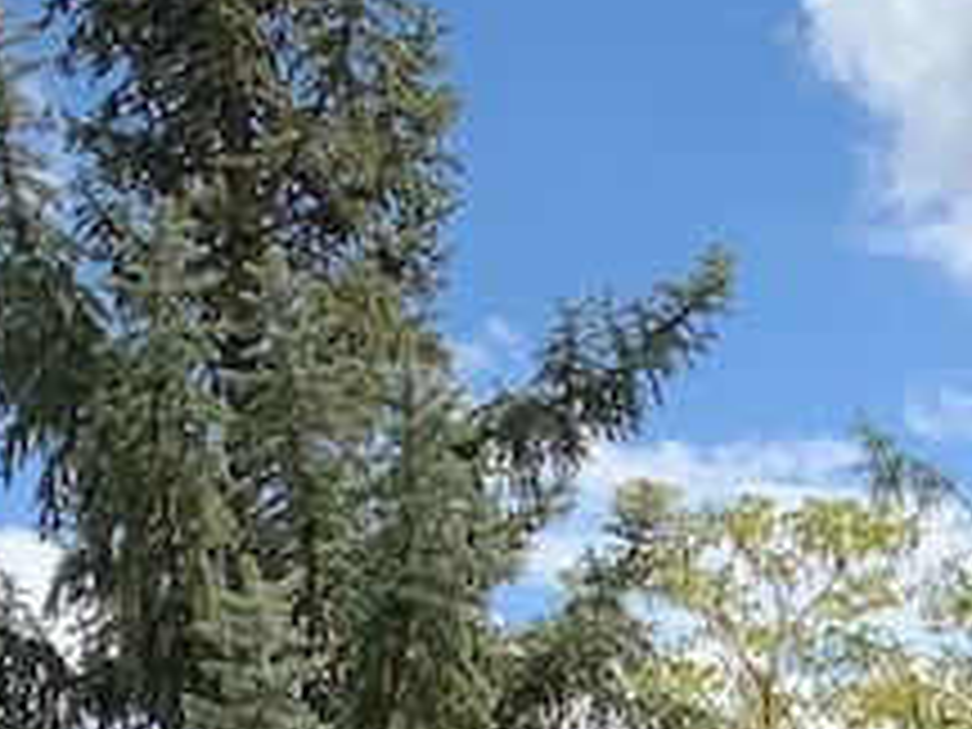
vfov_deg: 11.5
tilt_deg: +5.9
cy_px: 1125
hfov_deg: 14.9
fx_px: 3454
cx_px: 1444
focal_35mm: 123
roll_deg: -1.1
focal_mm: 4.25
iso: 25
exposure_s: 1/1266
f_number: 1.8
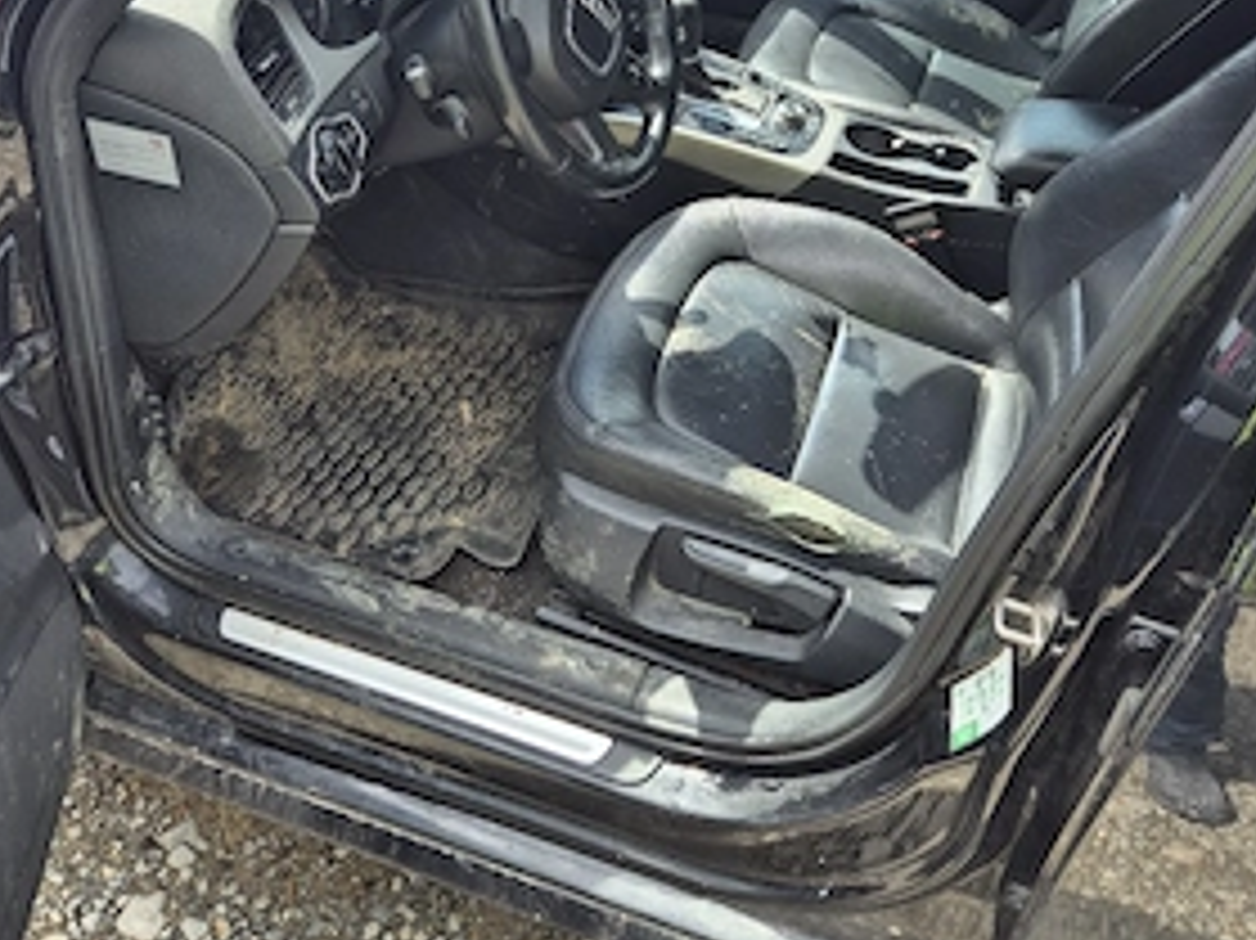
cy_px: 229
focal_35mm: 33
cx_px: 657
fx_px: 1197
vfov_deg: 41.6
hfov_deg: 55.4
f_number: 1.8
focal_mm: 5.4
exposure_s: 1/526
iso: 25
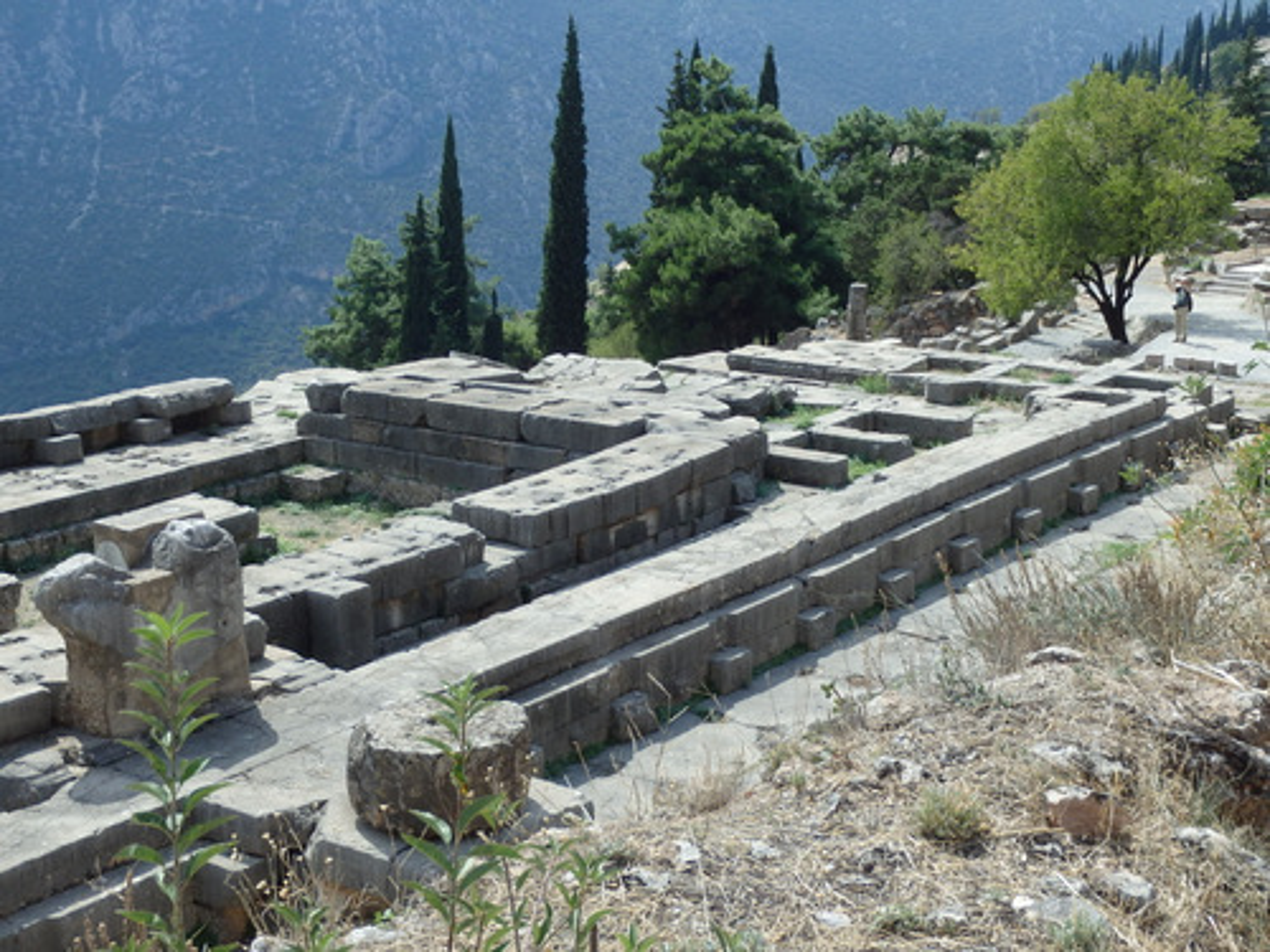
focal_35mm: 49
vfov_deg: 29.7
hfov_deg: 38.9
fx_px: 1798
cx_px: 635
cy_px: 476
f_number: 4.9
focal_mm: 8.8
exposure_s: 1/400
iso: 125
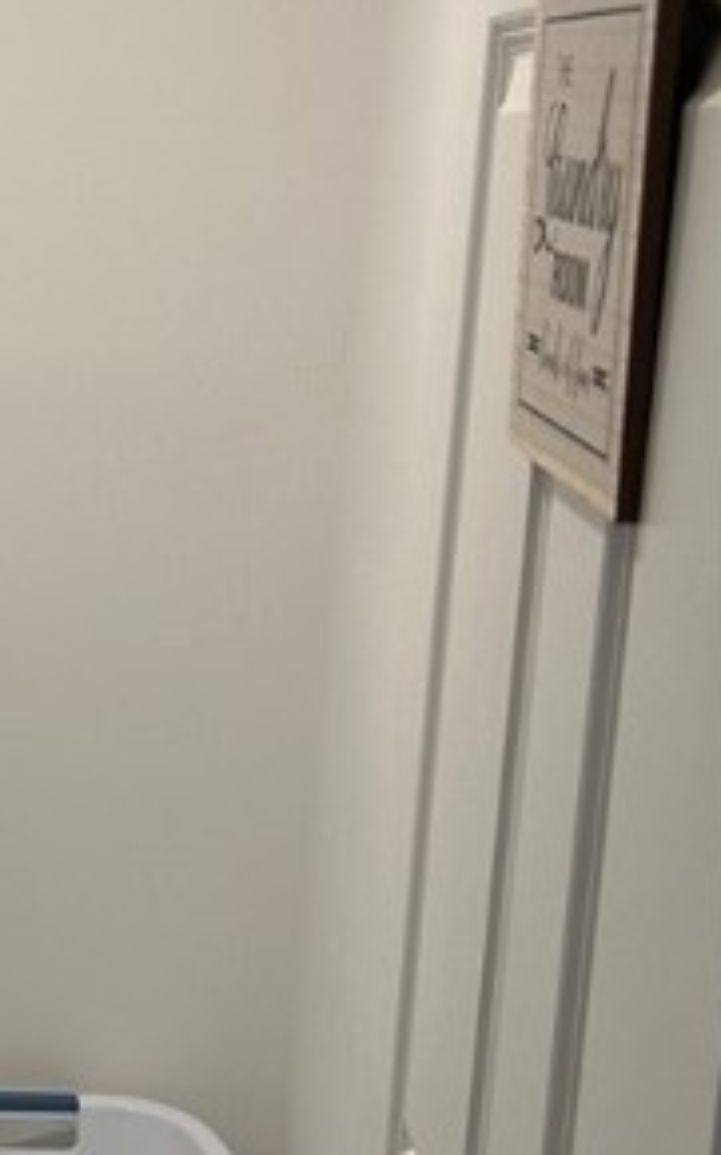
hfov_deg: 16.1
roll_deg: -0.4
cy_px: 554
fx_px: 2297
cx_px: -414
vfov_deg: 28.2
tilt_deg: -11.0
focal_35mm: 73
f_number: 1.5
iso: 80
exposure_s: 1/60
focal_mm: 5.7
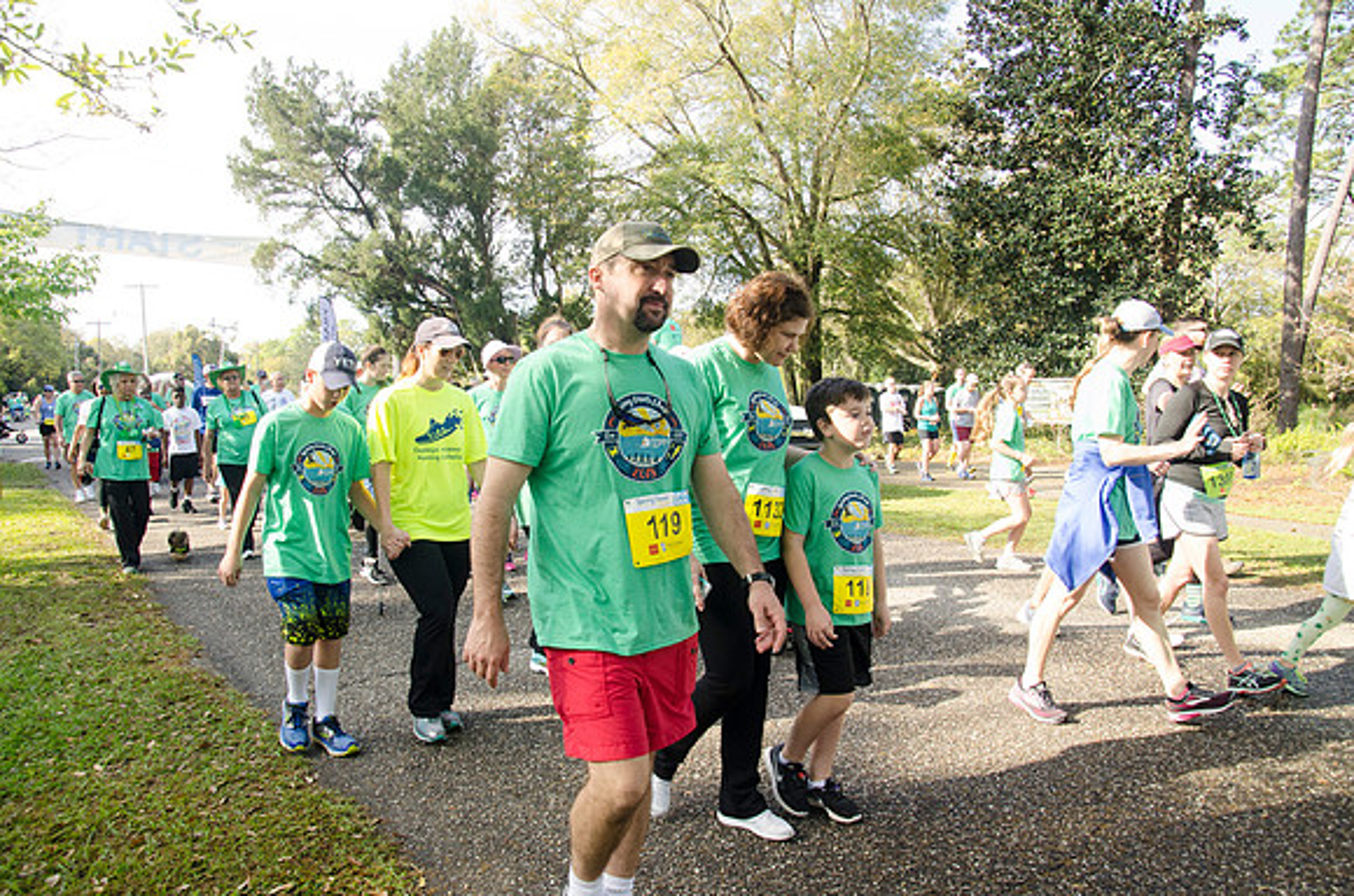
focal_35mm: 24
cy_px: 448
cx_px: 677
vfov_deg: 52.9
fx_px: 901
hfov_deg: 73.9
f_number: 6.3
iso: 640
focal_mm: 16
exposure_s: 1/400
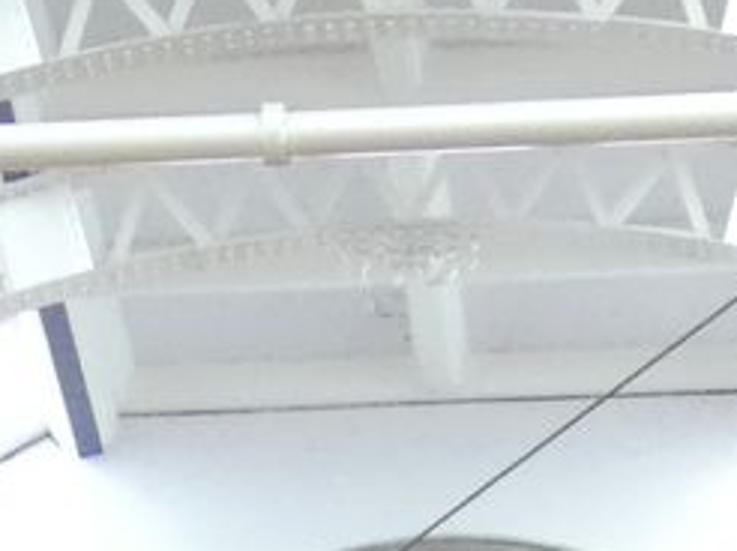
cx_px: 303
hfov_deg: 7.7
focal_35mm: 258
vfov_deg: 5.6
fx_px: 5488
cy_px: 1180
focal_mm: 6
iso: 640
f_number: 3.4
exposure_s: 1/80
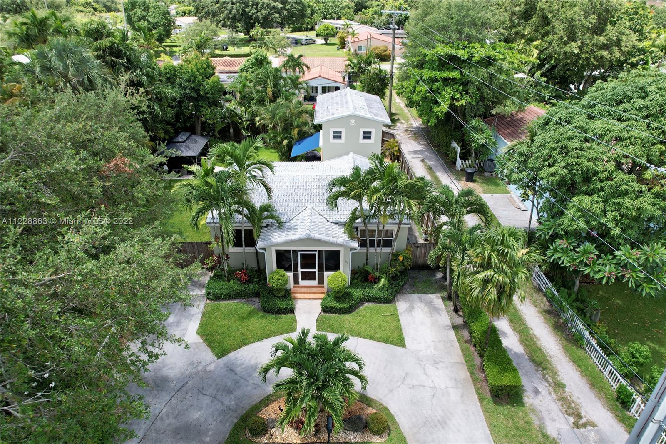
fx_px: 407
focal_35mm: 22
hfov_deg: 78.6
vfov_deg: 57.2
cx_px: 333
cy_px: 222
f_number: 2.8
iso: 100
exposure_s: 1/800
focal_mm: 8.38
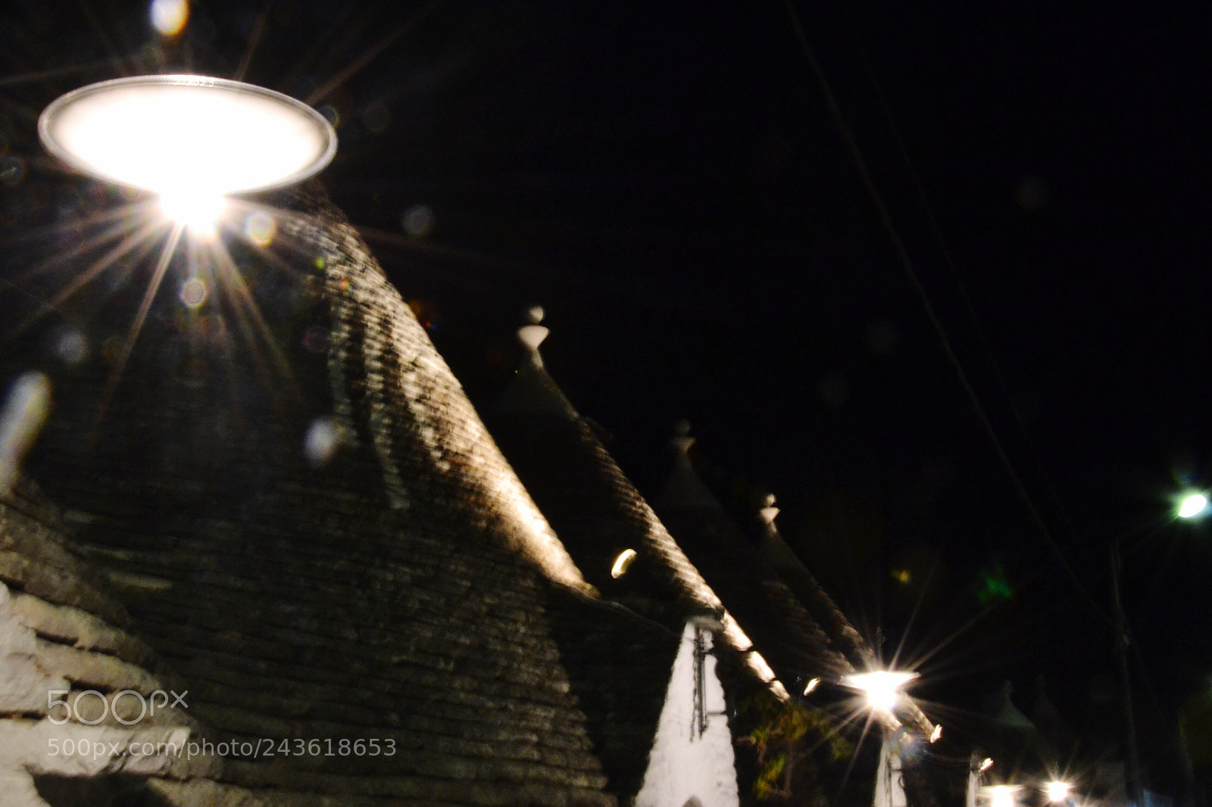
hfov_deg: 46.4
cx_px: 606
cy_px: 404
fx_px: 1414
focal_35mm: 42
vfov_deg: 31.9
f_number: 25
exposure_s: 1/1.3
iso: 1600
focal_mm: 28
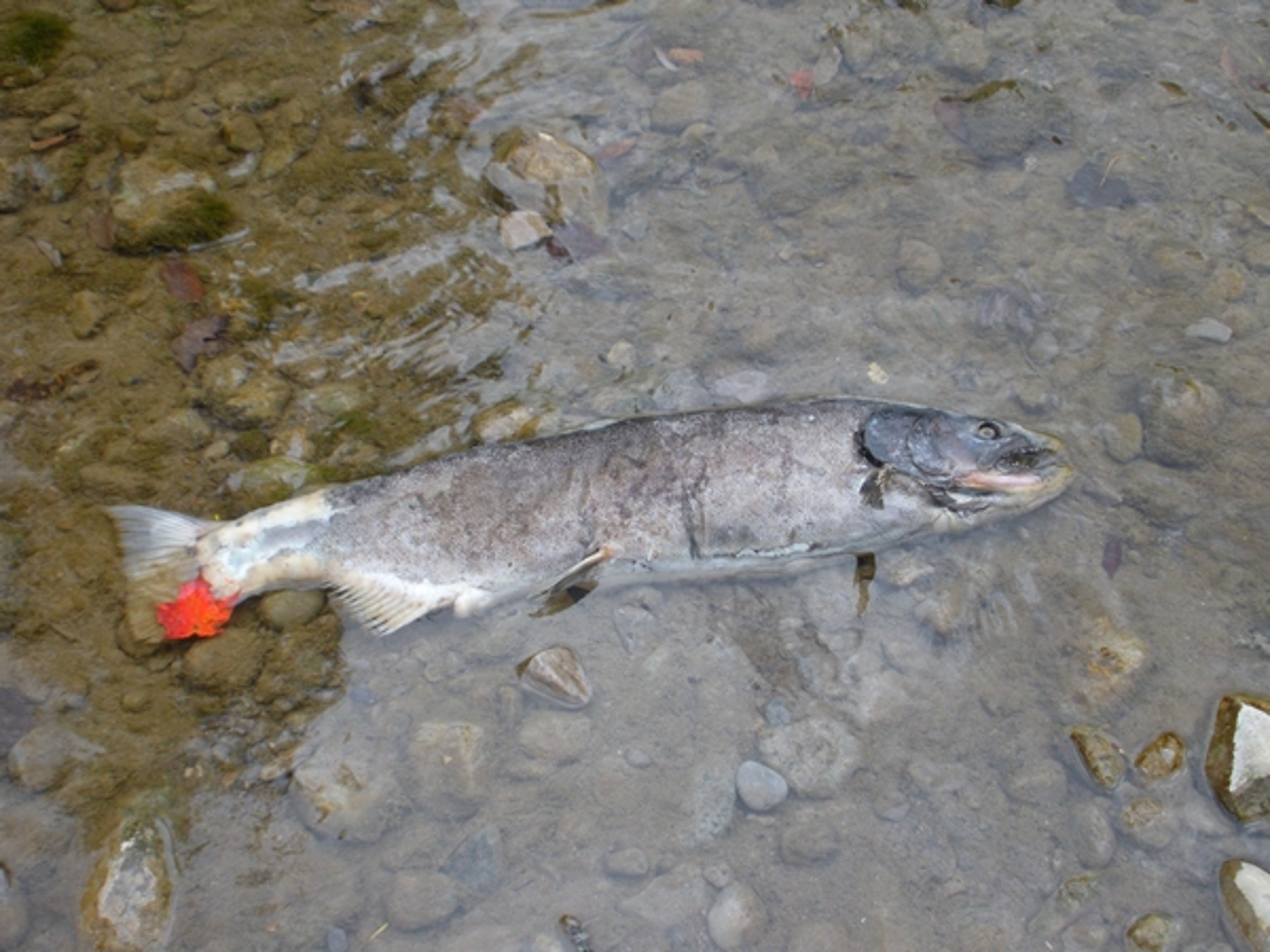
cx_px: 635
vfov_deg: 28.0
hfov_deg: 36.8
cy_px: 476
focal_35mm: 52
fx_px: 1908
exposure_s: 1/134
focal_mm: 9.1
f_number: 4.4
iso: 121
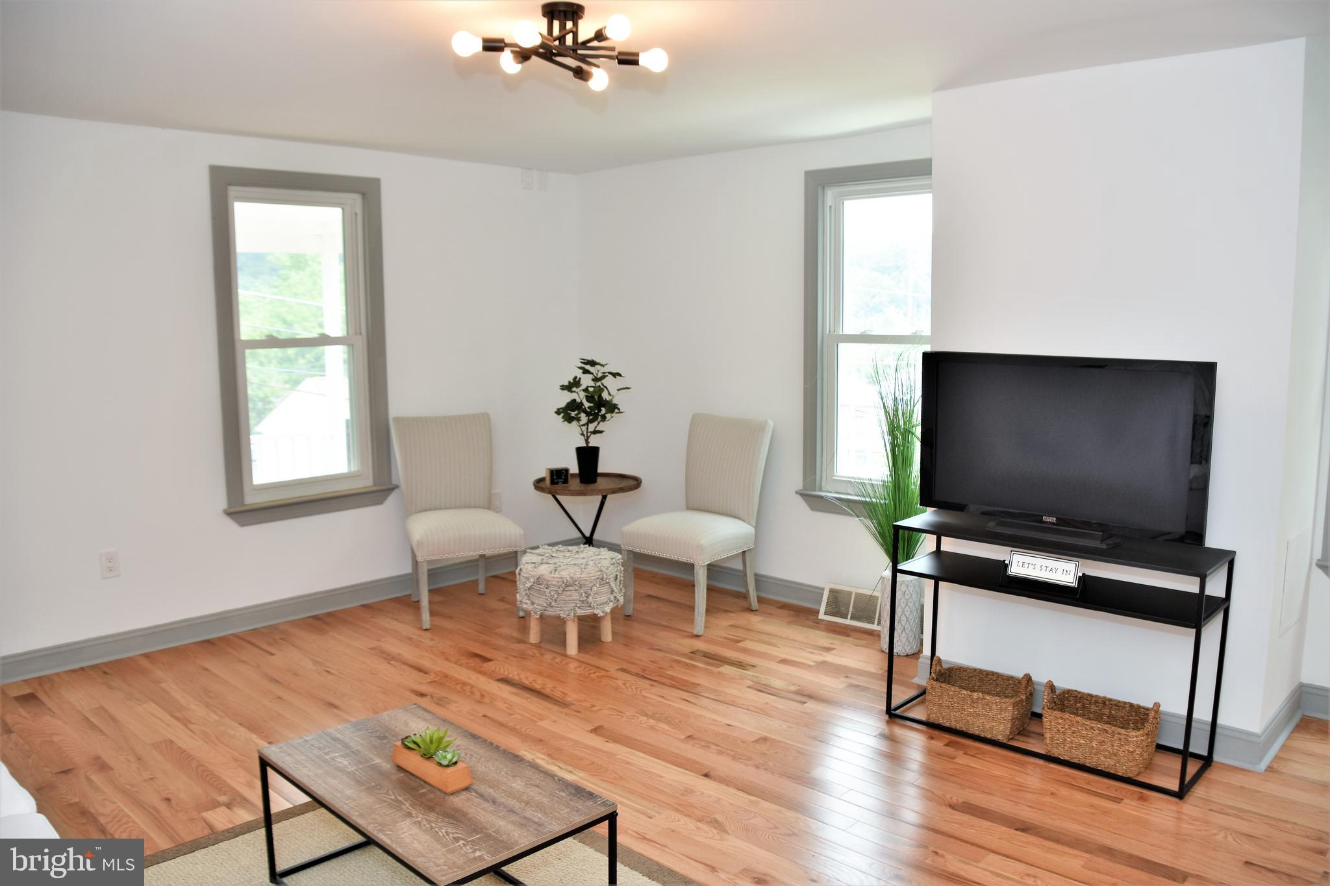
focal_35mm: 27
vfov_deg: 47.9
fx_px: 997
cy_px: 443
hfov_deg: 67.4
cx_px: 665
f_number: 4.5
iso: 200
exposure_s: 1/80
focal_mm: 18
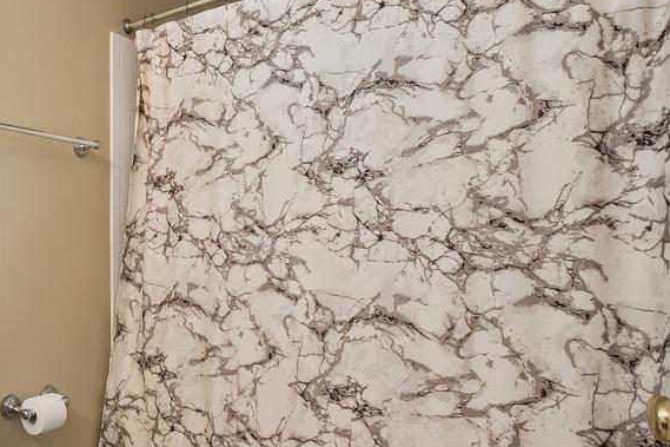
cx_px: 72
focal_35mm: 27
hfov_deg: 58.1
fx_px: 502
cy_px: 255
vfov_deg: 47.8
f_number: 5.6
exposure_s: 1/50
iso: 400
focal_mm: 10
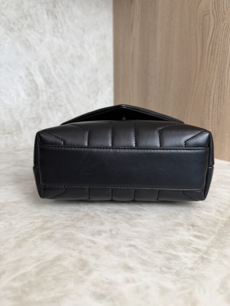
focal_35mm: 24
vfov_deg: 71.6
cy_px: 153
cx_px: 115
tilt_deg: -13.9
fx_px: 213
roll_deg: -0.1
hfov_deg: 56.8
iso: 100
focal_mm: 6.76
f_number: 1.78
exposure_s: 1/120
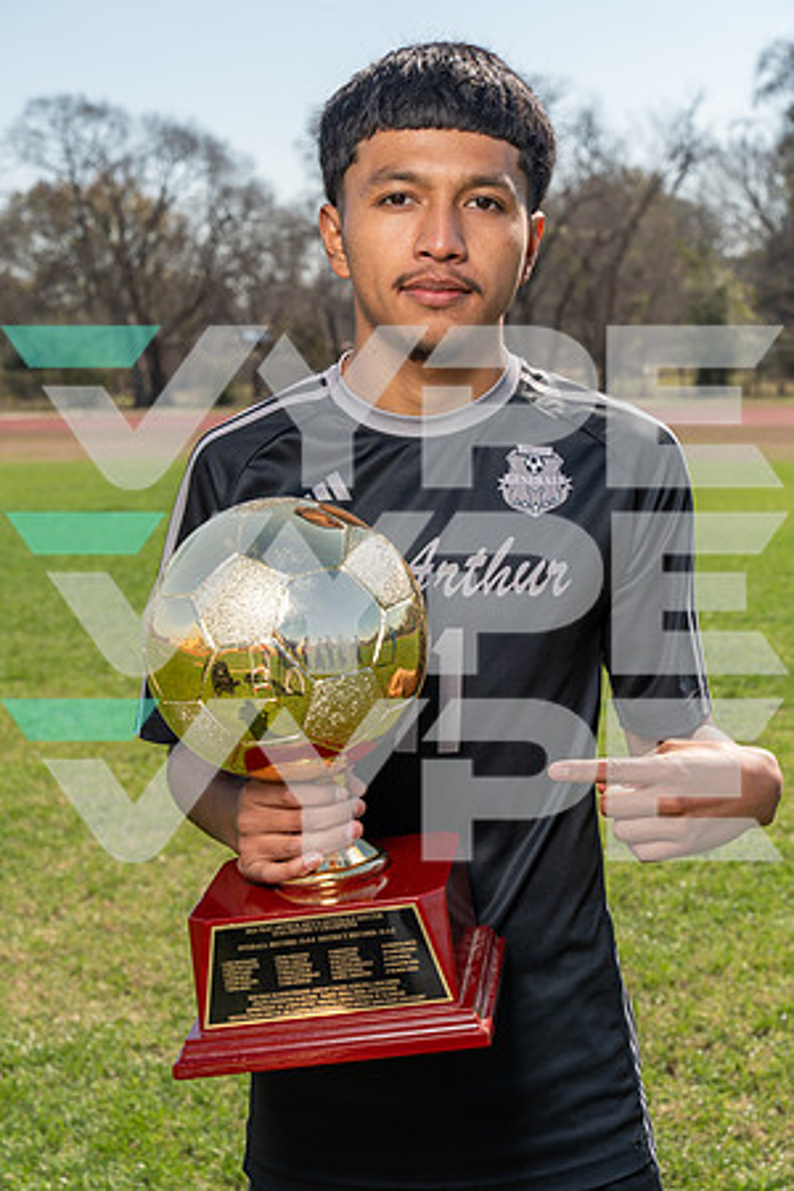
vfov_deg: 28.8
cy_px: 596
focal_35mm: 70
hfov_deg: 19.5
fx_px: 2316
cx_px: 397
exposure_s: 1/200
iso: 100
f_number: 9
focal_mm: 70
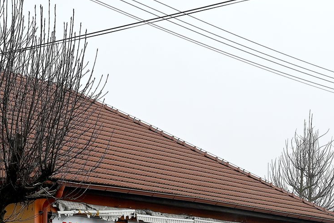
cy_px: 219
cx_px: 68
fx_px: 984
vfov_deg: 12.8
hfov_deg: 19.1
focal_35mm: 106
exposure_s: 1/250
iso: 100
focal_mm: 41
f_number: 5.6
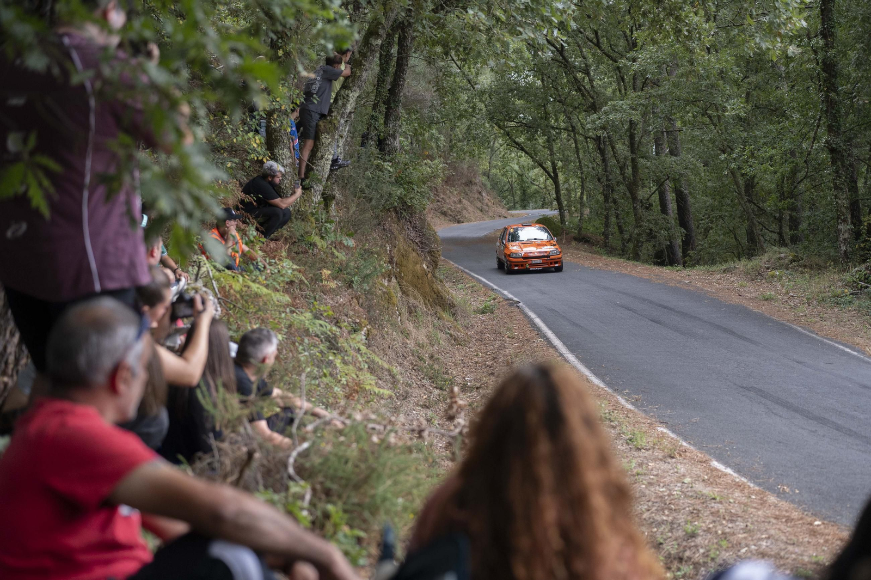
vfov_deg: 27.0
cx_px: 436
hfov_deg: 39.6
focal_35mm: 50
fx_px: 1209
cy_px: 290
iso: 1600
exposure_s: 1/1600
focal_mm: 50
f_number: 2.5
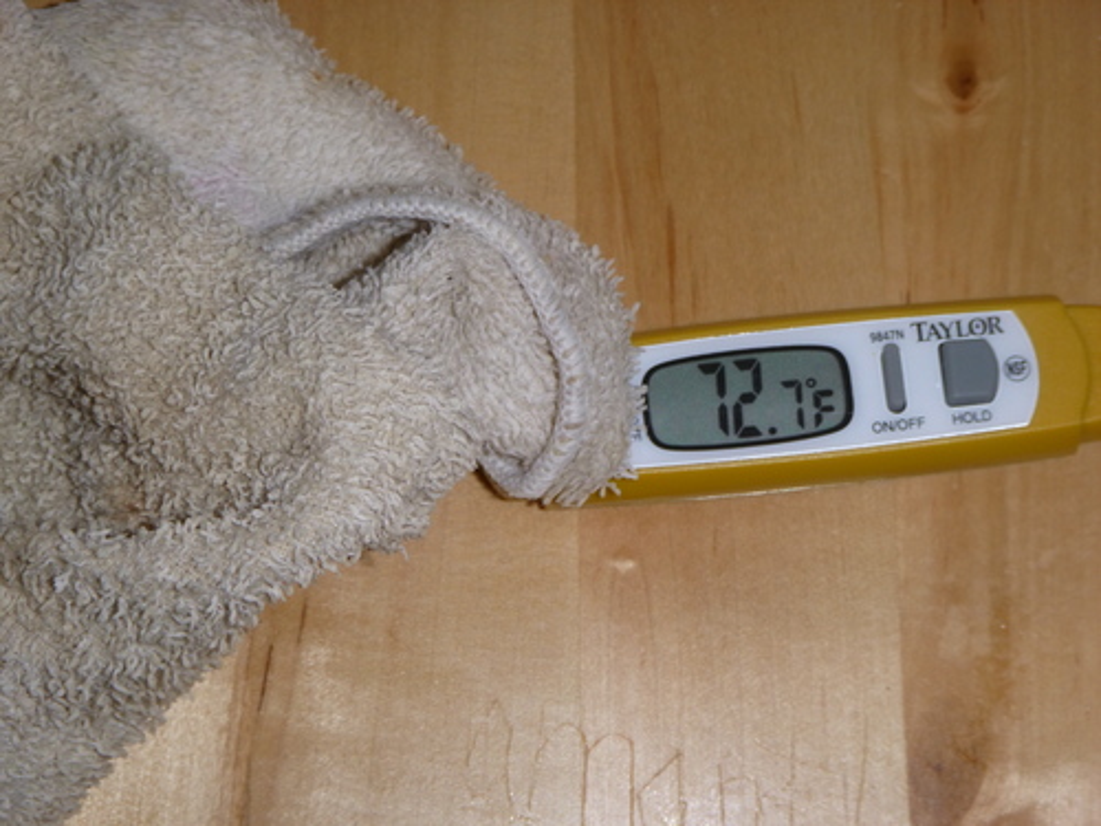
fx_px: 2099
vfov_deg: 22.3
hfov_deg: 29.4
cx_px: 550
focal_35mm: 66
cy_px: 413
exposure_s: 1/60
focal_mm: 11.9
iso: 100
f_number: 5.4
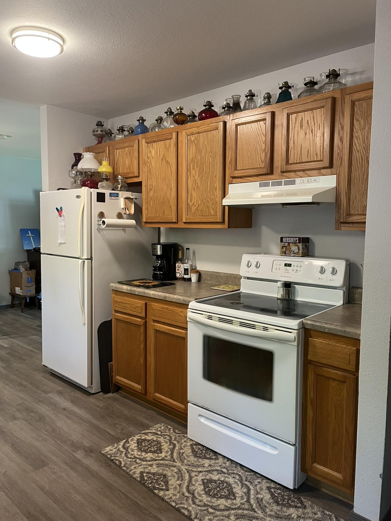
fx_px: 392
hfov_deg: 53.1
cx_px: 196
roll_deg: +0.4
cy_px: 260
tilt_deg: -4.7
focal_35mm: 26
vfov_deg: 67.3
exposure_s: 1/60
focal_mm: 5.1
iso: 200
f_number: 1.6
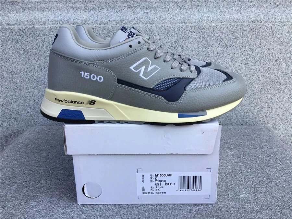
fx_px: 261
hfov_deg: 58.4
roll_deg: +1.1
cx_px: 146
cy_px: 110
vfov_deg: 45.4
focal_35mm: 31
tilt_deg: -18.6
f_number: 2.4
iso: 25
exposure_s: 1/426
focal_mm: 3.3
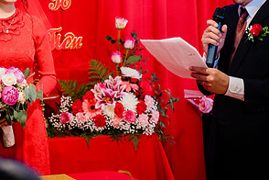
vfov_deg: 10.4
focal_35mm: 132
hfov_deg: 15.5
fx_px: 986
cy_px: 45
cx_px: 75
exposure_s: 1/160
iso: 3200
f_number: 2.8
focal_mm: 67
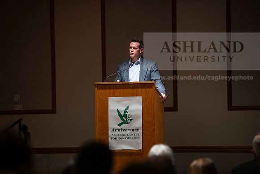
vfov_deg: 8.1
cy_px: 87
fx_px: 1228
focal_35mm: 170
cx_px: 130
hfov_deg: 12.1
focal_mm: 170
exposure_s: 1/200
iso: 2500
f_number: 2.8
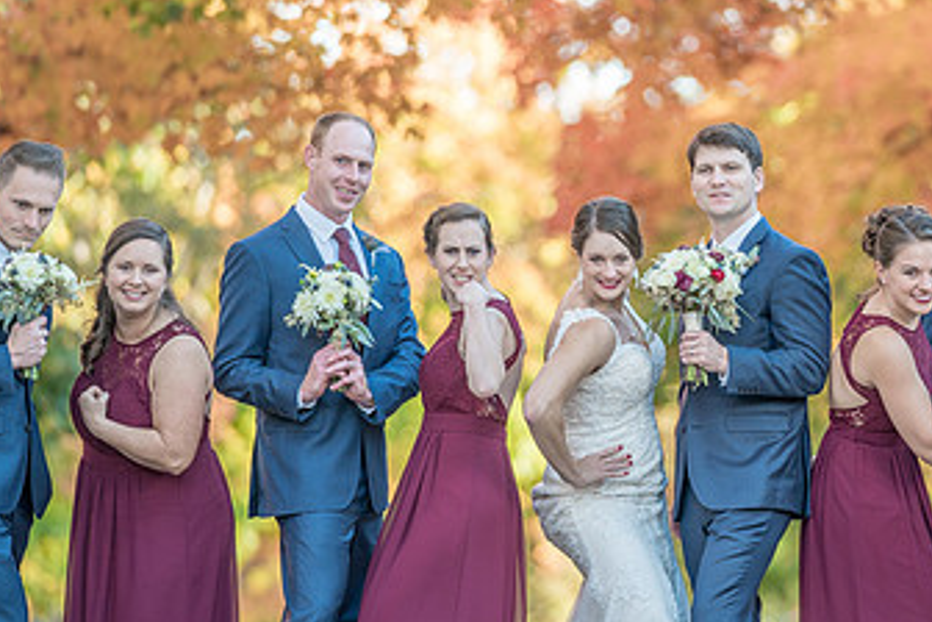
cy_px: 294
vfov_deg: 4.1
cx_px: 634
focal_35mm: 339
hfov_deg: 6.1
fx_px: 8776
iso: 200
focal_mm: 174
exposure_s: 1/200
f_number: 2.8
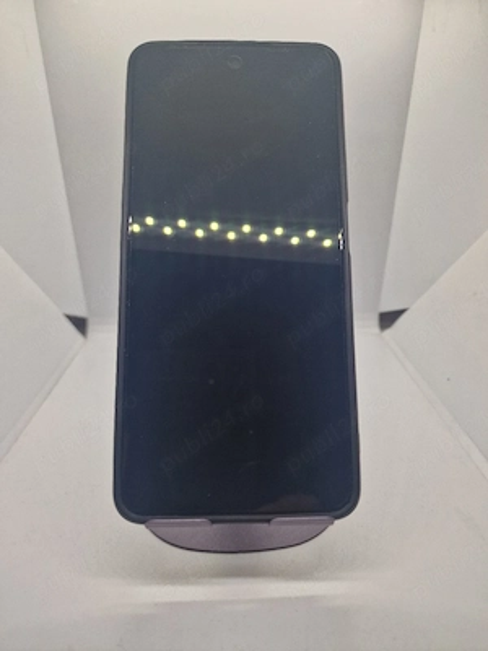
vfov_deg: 73.9
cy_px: 326
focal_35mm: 23
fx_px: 432
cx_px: 244
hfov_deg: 58.9
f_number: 1.8
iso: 50
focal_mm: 6.4
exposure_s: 1/182
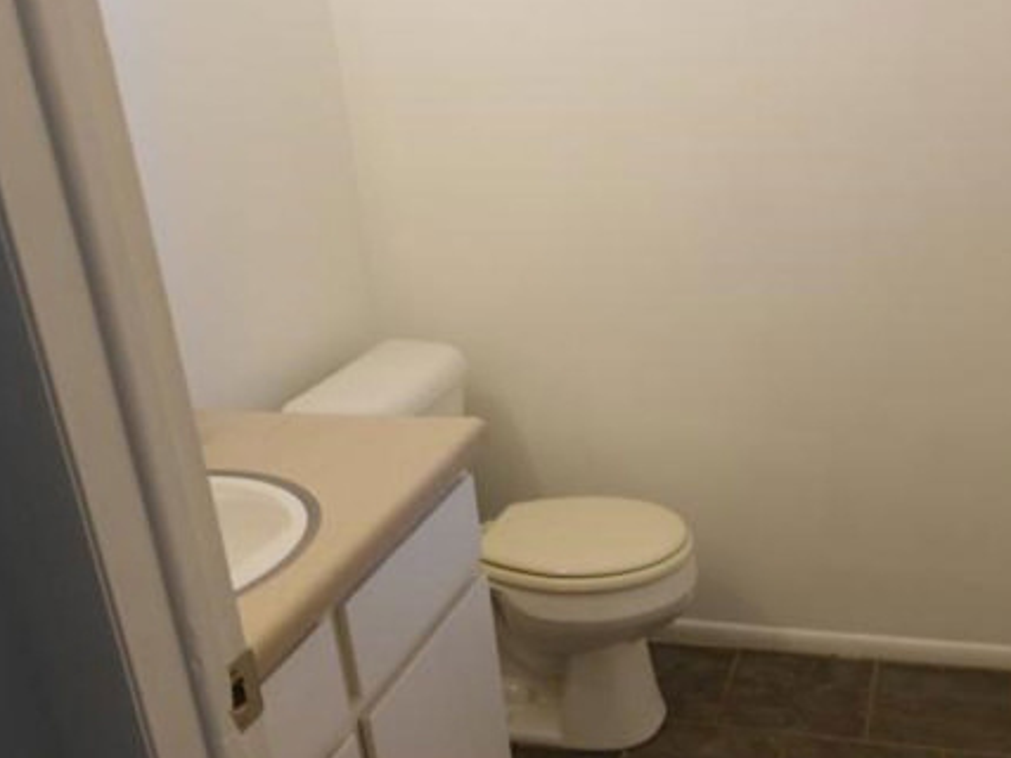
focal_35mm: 39
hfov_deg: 47.5
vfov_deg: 36.5
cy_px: 483
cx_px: 623
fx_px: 1139
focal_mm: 4.6
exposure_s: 1/30
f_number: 3.2
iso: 125
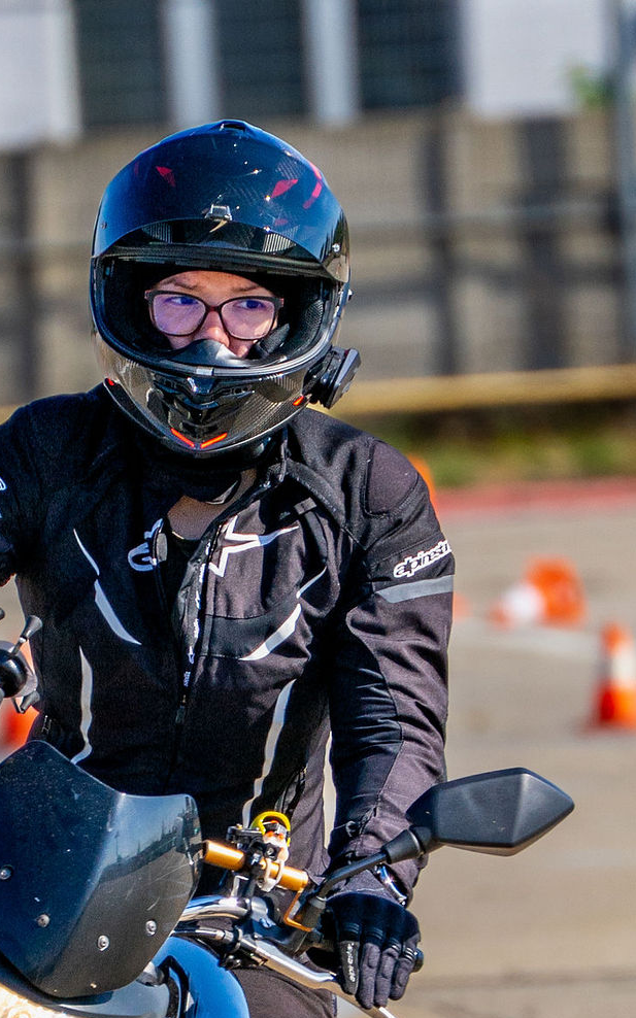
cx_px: 300
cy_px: 866
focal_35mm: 951
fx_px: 26389
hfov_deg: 1.4
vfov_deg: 2.2
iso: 125
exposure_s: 1/1250
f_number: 6.3
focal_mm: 300
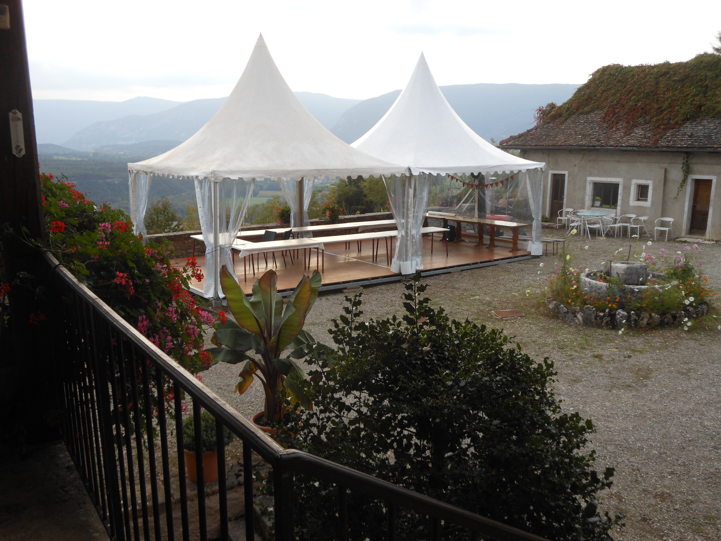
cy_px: 270
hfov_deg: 55.4
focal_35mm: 33
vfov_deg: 42.9
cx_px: 360
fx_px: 687
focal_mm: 6
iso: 80
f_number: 3.5
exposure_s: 1/100
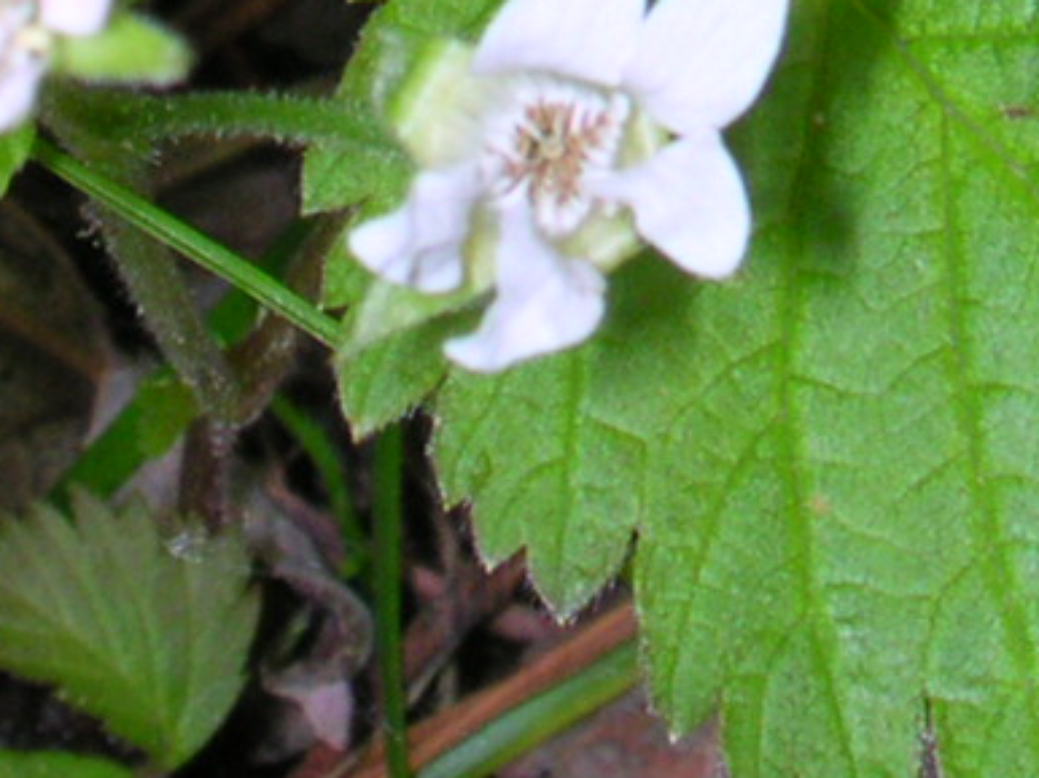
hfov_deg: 8.8
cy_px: -552
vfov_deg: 6.5
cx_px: 864
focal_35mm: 224
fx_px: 6719
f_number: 5.4
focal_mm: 8.2
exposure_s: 1/30
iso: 100
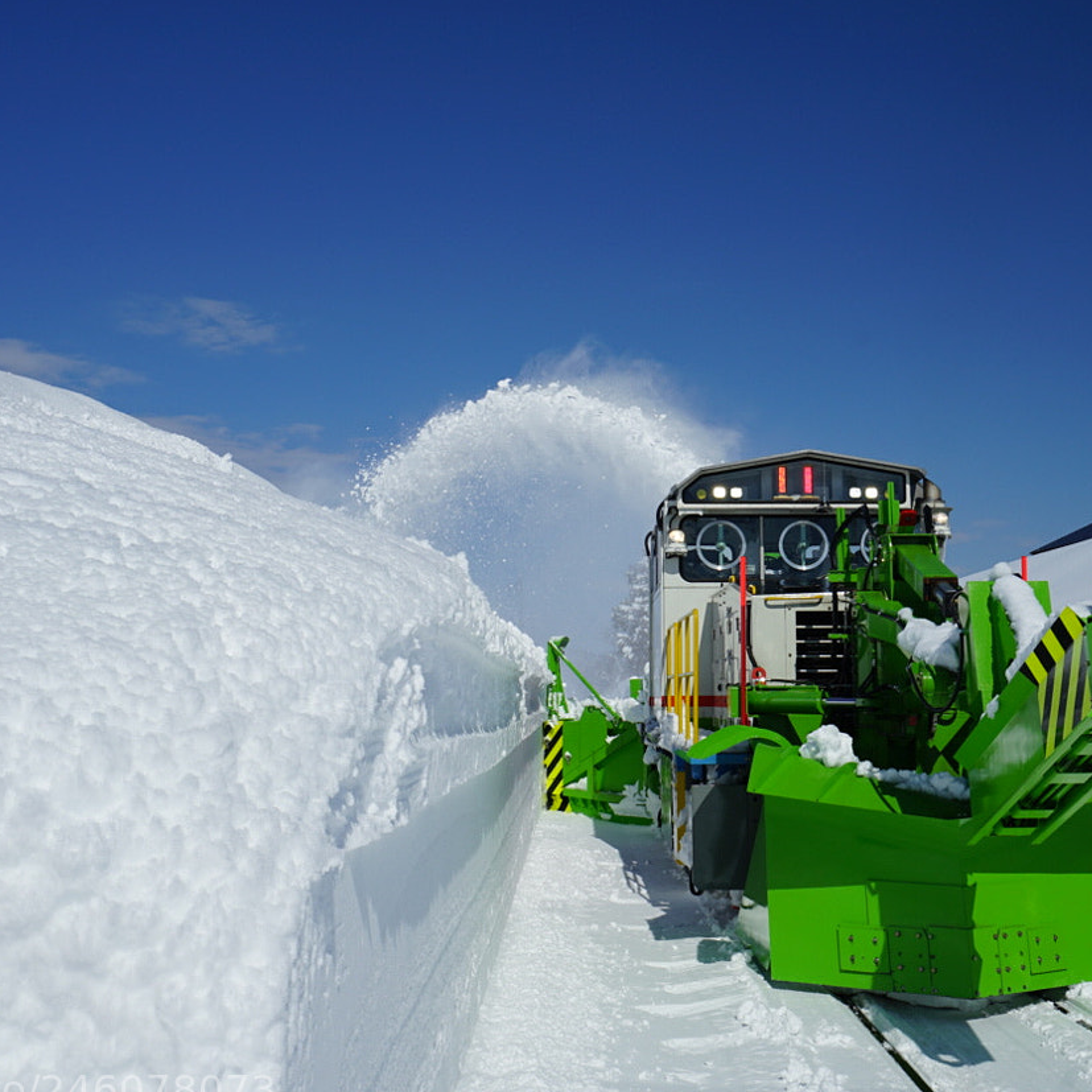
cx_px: 640
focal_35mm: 51
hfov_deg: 33.3
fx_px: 1820
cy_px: 488
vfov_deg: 33.4
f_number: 11
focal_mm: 31
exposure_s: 1/200
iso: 100
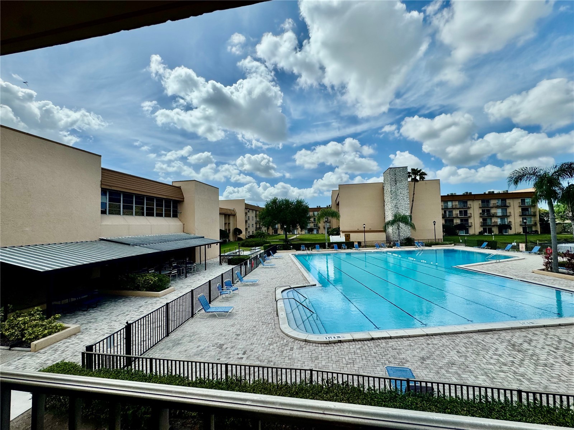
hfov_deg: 102.1
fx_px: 232
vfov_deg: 85.7
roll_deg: +2.0
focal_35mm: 14
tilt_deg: +2.5
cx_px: 287
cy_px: 215
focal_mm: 2.22
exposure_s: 1/3390
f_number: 2.2
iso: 50
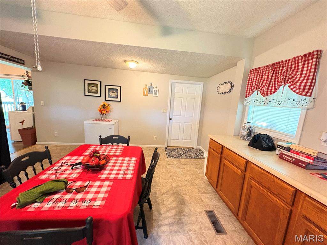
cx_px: 164
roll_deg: -3.7
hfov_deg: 102.1
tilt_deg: -6.9
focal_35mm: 14
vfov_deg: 85.7
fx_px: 132
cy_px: 122
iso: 640
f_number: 2.2
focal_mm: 2.22
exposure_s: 1/40
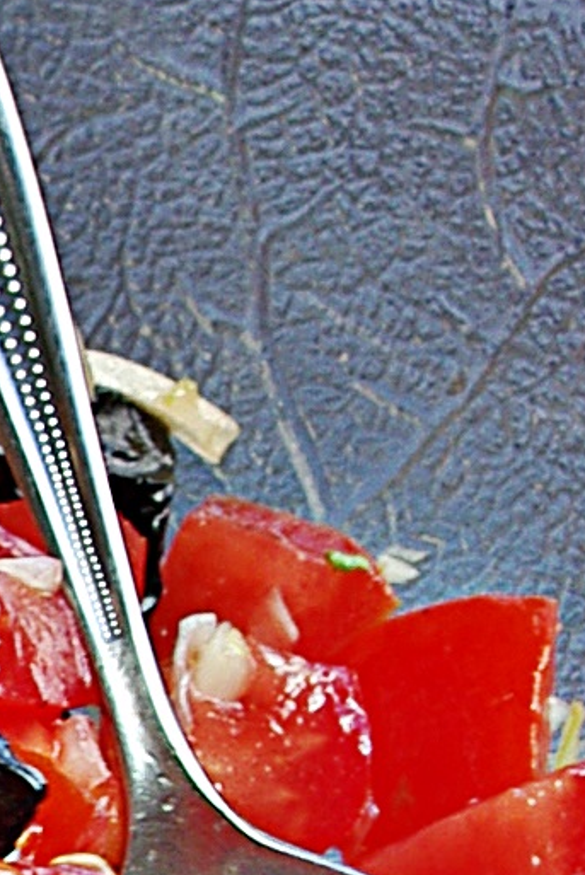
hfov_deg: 4.2
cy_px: 1151
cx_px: -894
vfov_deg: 6.4
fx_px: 7711
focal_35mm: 317
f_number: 5.6
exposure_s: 1/60
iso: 100
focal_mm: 28.13
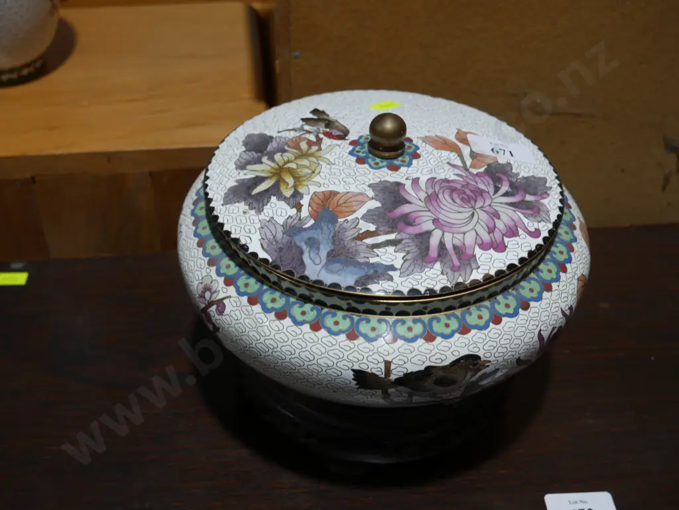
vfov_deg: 30.3
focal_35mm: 48
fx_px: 942
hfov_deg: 39.6
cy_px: 255
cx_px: 340
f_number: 5.2
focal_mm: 24
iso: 200
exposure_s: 1/60
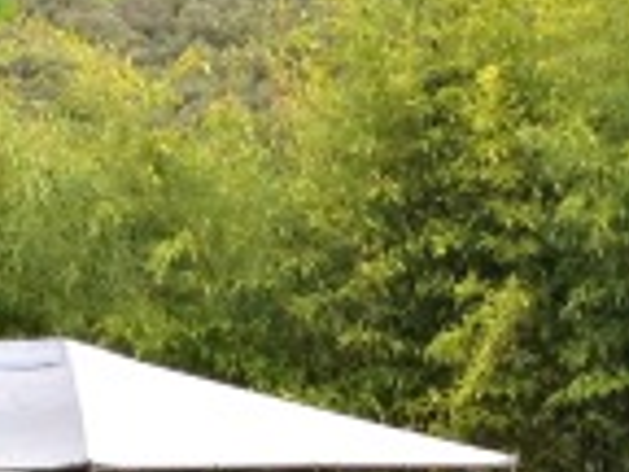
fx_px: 4416
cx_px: 782
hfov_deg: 8.1
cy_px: 555
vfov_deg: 6.1
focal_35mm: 243
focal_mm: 4.28
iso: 50
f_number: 2.4
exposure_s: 1/262
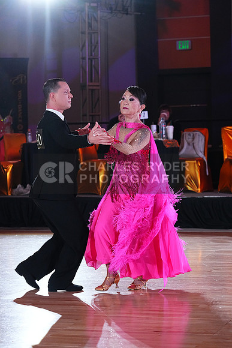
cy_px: 174
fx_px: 1014
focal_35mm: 105
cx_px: 116
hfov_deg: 13.0
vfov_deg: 19.5
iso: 5000
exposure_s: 1/400
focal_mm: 105
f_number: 4.5
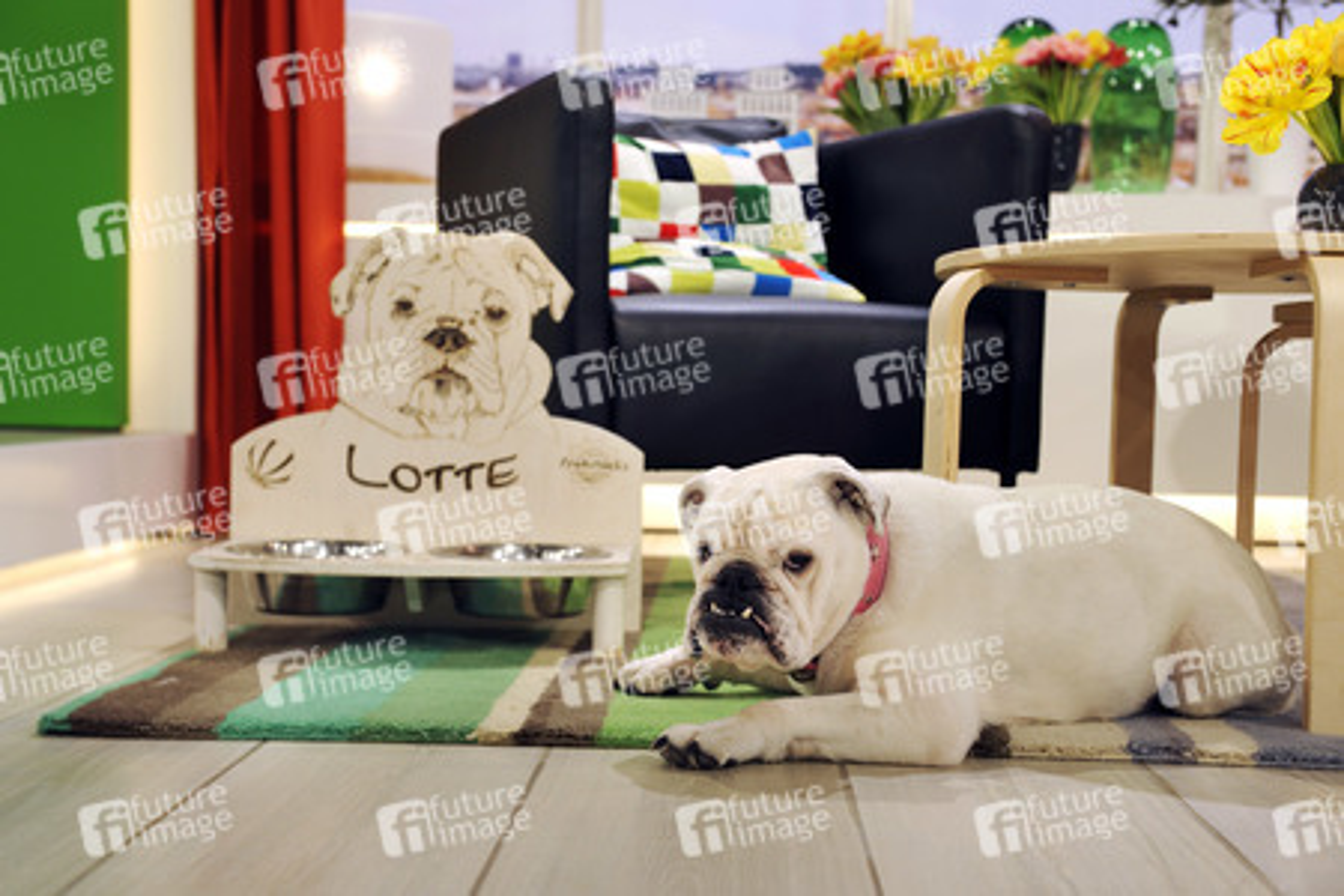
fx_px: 1792
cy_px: 448
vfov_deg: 28.1
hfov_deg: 41.1
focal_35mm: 48
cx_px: 672
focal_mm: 48
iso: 800
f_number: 3.2
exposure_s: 1/100
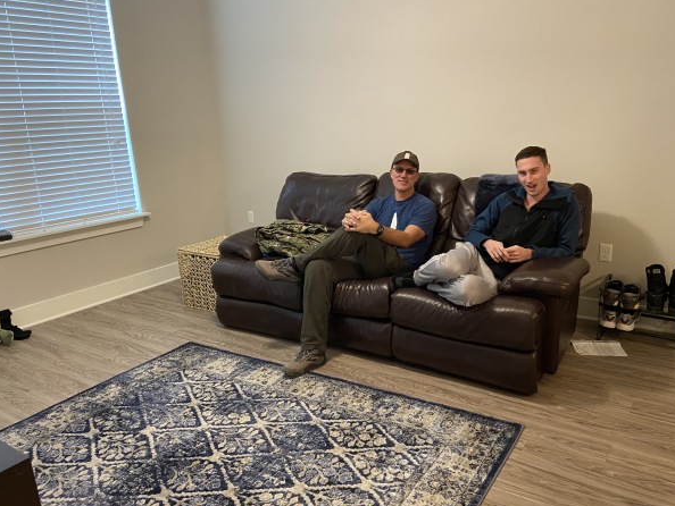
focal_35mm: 28
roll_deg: +2.0
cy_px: 268
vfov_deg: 49.8
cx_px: 360
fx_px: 546
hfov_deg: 63.4
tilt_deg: -15.2
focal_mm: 4.25
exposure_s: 1/40
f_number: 1.8
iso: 400
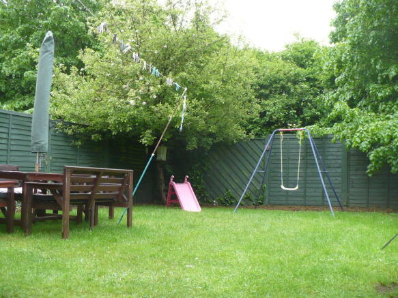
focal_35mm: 37
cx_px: 199
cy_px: 149
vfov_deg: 38.7
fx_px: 425
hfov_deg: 50.1
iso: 200
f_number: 2.8
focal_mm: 6.1
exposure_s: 1/200
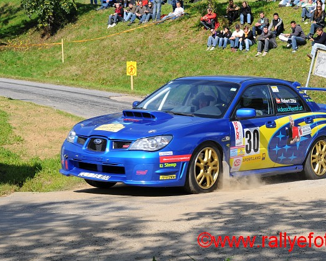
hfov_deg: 20.2
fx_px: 913
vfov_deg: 16.3
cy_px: 132
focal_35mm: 95
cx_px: 189
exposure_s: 1/320
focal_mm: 55
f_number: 9
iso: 200
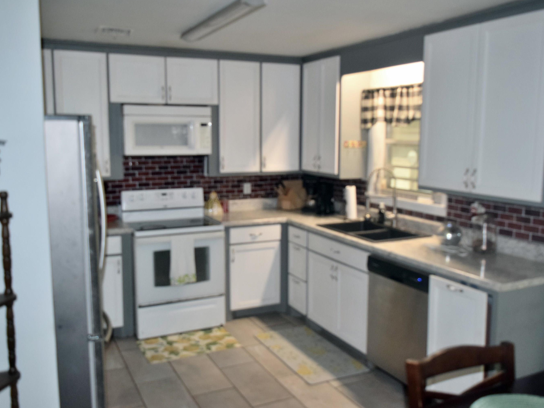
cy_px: 205
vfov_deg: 42.9
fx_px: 519
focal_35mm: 33
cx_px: 271
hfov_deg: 55.4
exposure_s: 1/60
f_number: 4
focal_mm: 20
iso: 800
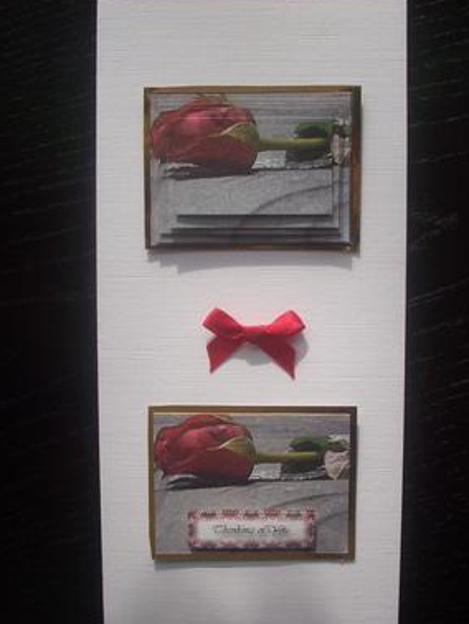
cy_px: 310
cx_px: 248
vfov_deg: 42.9
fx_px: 794
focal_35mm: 44
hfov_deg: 32.9
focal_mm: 6.2
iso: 80
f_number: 2.8
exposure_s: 1/190
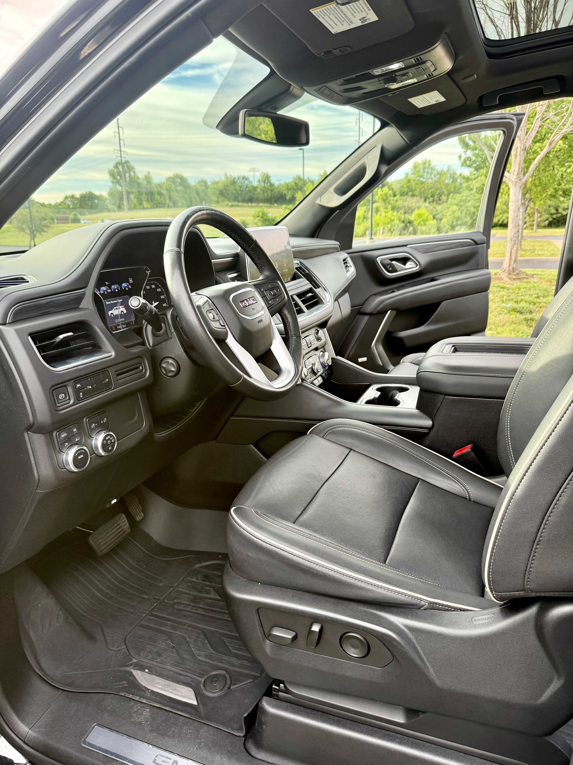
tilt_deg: -16.7
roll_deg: +0.7
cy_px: 382
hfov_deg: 56.8
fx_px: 530
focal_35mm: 24
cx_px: 286
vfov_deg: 71.6
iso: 100
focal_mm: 6.76
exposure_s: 1/317
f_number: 1.78
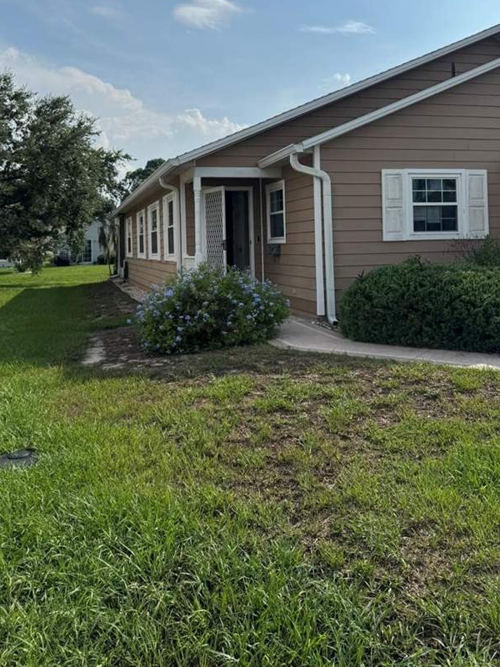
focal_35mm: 32
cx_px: 250
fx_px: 616
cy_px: 234
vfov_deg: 55.9
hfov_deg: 44.2
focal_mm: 6.76
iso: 80
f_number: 1.78
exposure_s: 1/9009
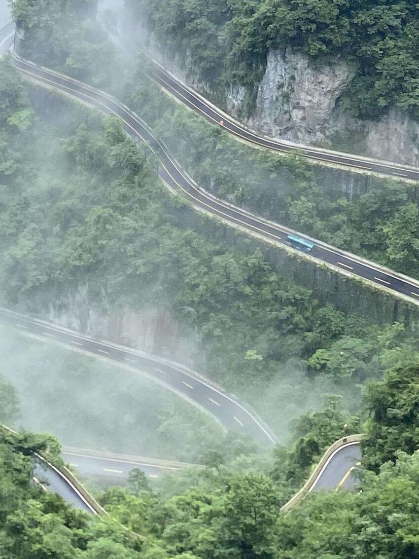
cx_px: -68
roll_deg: -2.1
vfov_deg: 21.6
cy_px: -118
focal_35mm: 84
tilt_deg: -12.4
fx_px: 1355
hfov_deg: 16.9
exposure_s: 1/1362
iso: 32
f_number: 1.8
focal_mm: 4.25
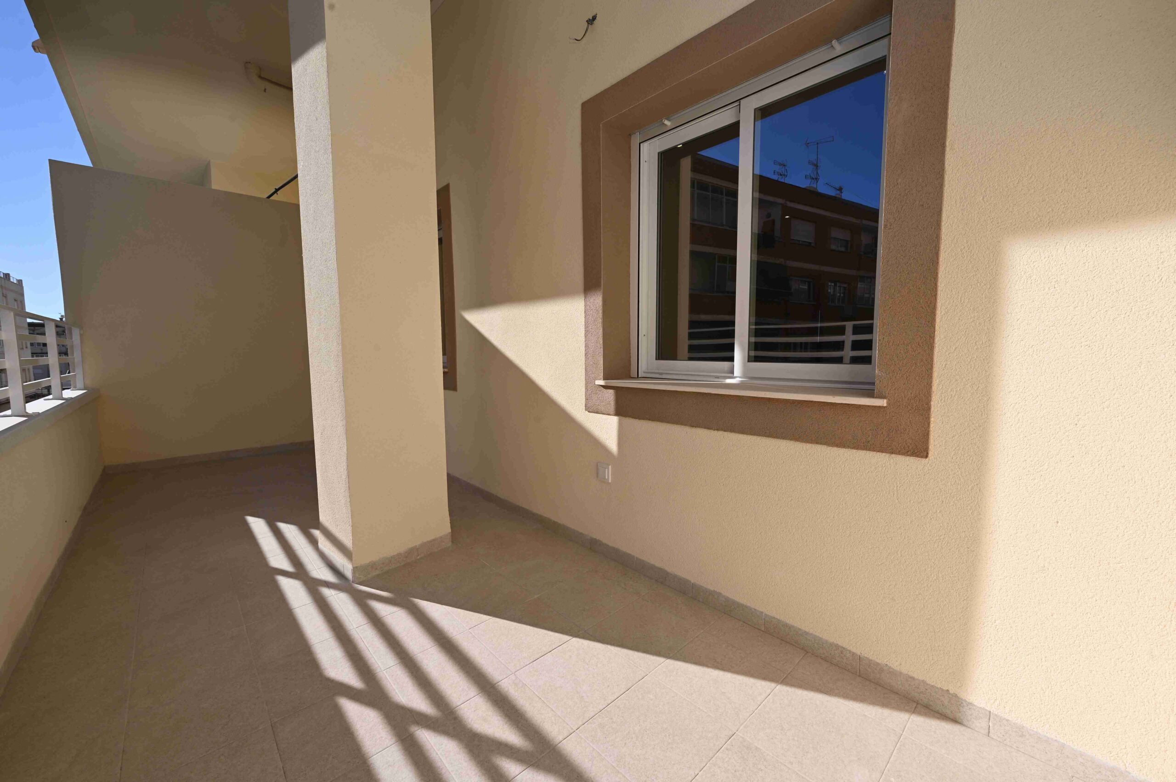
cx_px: 588
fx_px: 457
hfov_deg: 104.3
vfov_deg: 81.1
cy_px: 391
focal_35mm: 14
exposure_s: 1/200
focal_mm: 14
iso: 100
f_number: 11
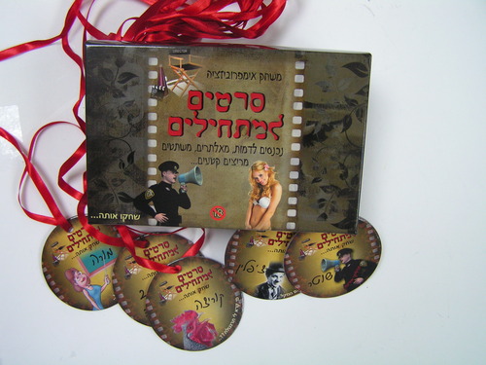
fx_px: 534
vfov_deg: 37.7
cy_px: 182
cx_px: 243
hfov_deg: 49.0
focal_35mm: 38
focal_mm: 6.3
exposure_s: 1/40
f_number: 2.8
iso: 100
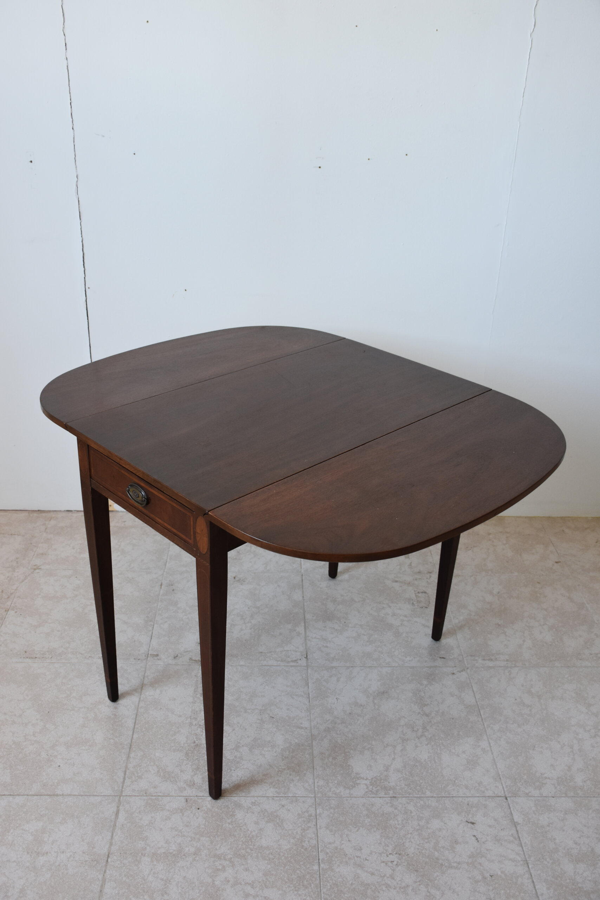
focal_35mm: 33
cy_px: 450
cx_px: 300
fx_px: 825
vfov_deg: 57.2
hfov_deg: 40.0
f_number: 4.5
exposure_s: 1/80
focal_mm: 22
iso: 800
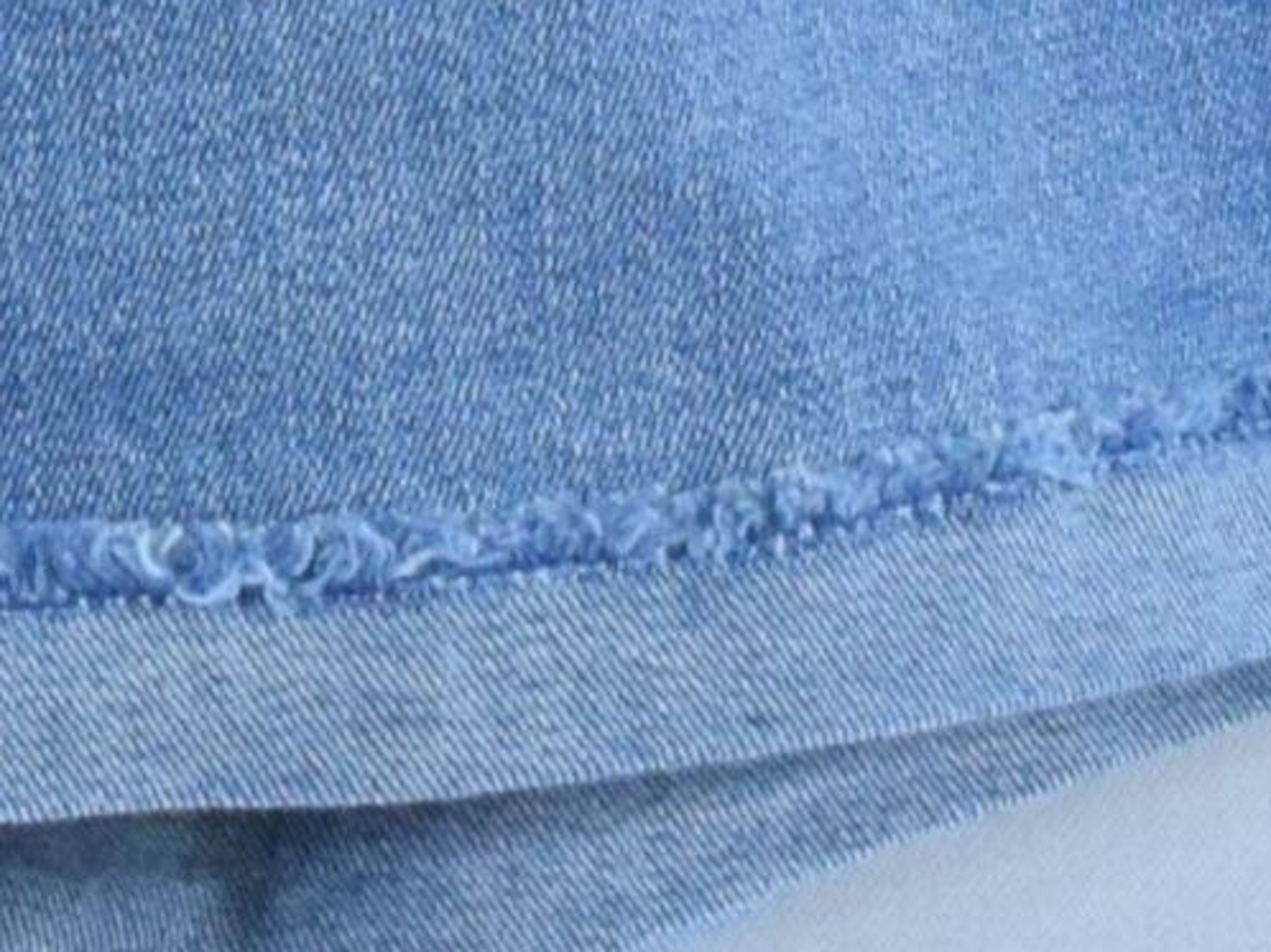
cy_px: -3121
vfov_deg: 4.0
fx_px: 12771
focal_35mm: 348
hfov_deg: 5.6
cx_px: -837
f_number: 16
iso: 3200
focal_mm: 30
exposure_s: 1/160
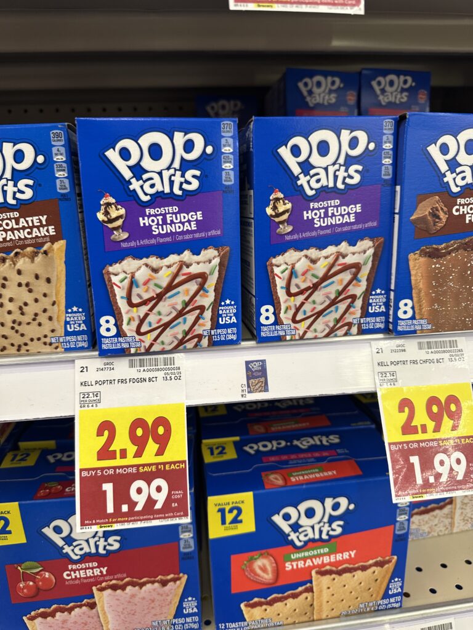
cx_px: 236
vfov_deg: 71.6
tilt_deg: -14.8
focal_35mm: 24
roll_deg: +1.2
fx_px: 437
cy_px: 315
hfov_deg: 56.8
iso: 160
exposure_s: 1/79
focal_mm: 6.86
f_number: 1.78
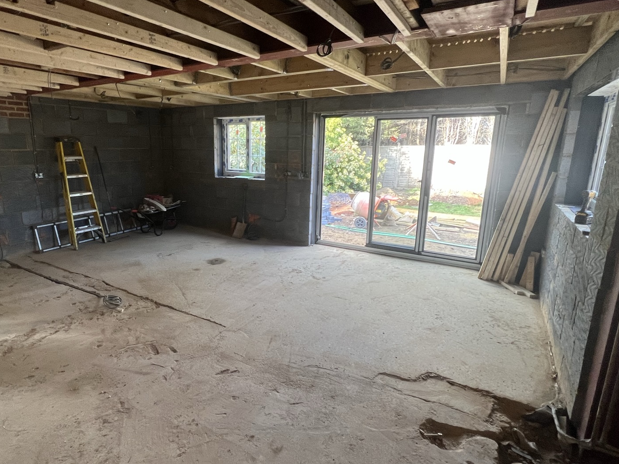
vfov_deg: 68.7
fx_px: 340
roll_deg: -0.7
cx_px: 258
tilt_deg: -11.8
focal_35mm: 19
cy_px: 224
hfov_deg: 84.0
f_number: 1.8
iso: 125
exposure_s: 1/99
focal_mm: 1.57
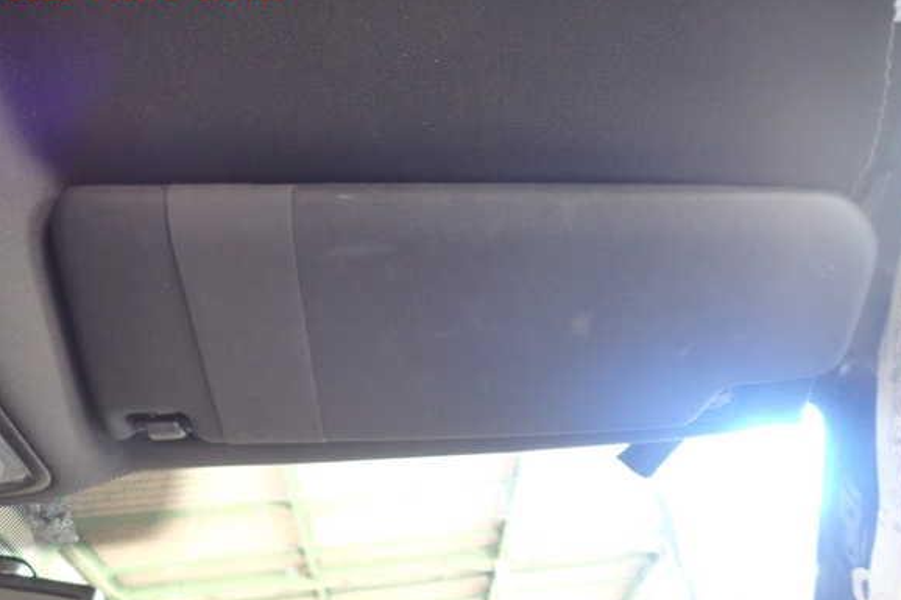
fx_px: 676
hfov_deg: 67.4
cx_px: 466
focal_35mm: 27
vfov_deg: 47.9
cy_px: 319
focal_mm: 4.5
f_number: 2
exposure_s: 1/30
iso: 1000
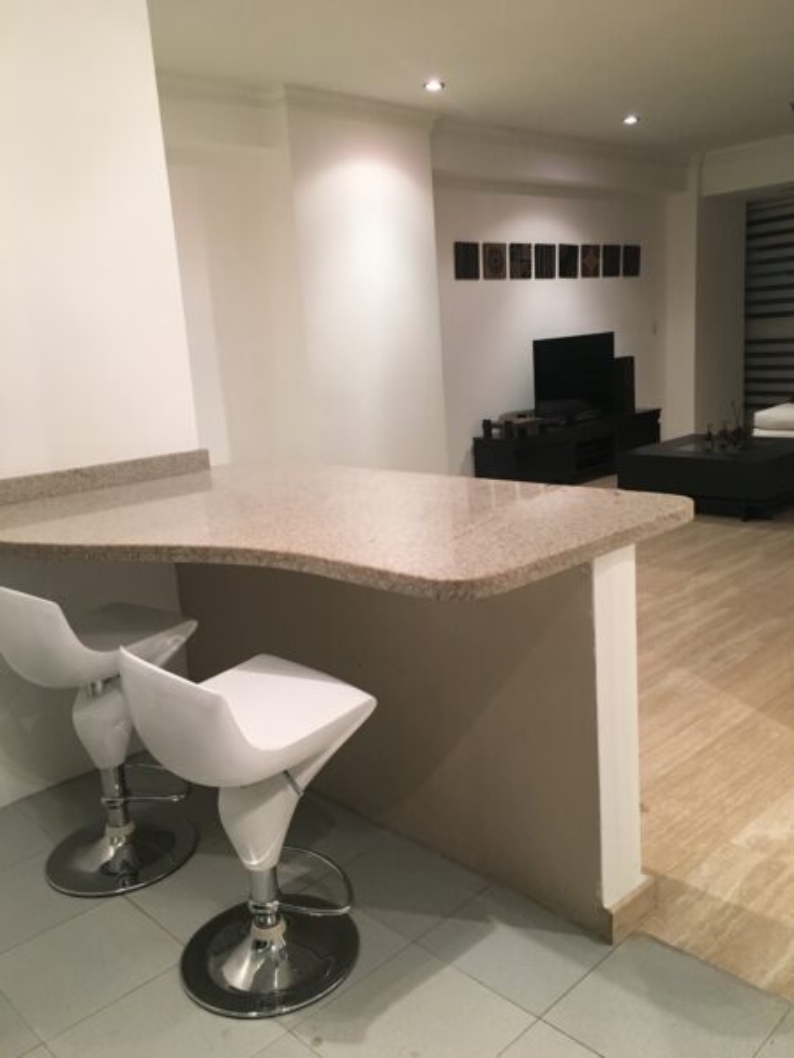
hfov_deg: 48.2
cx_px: 397
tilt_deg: -12.0
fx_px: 887
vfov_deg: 61.7
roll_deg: +3.6
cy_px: 529
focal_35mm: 29
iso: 125
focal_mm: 4.15
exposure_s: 1/30
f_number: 2.2
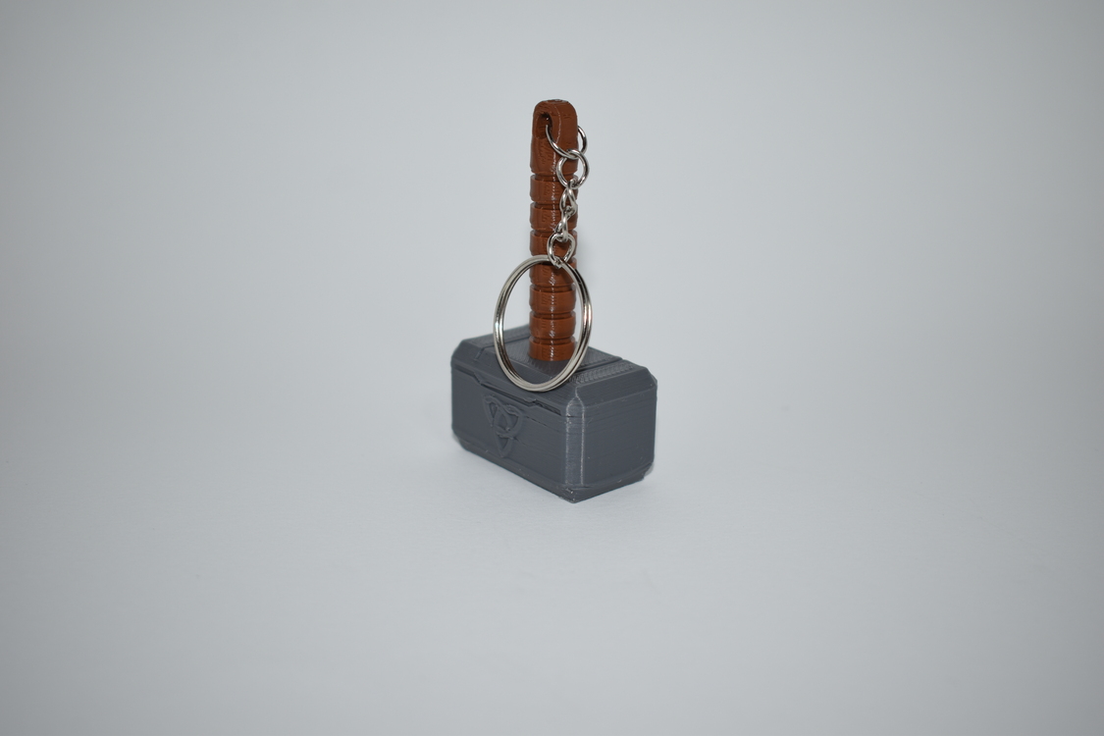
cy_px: 368
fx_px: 1564
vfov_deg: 26.5
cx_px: 552
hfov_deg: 38.9
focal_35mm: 51
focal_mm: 34
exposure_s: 1/60
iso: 100
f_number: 4.5
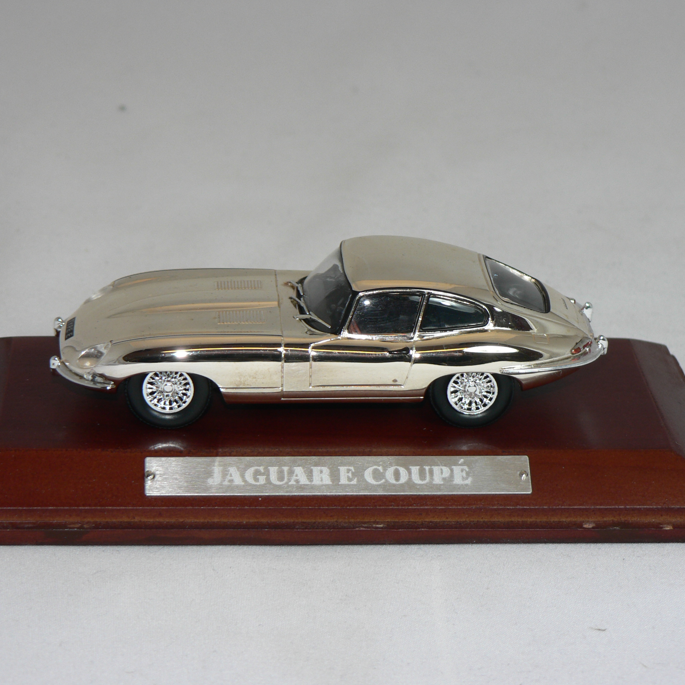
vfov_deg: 15.8
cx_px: 345
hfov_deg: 15.8
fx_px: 2463
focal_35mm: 110
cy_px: 343
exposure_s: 1/60
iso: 80
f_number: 3.2
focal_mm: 15.5
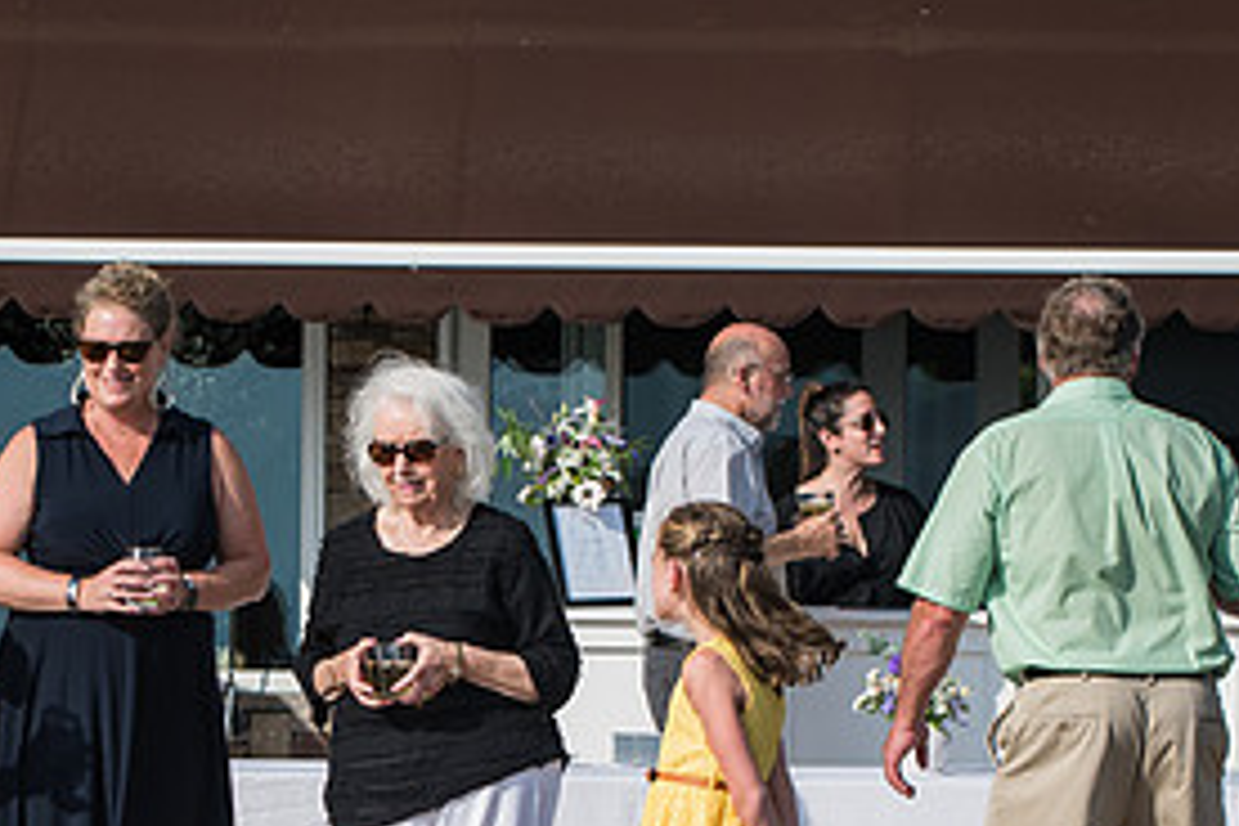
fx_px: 7605
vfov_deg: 6.2
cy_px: 752
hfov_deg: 9.3
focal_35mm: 221
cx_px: 310
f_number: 4
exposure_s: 1/3200
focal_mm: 70
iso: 200
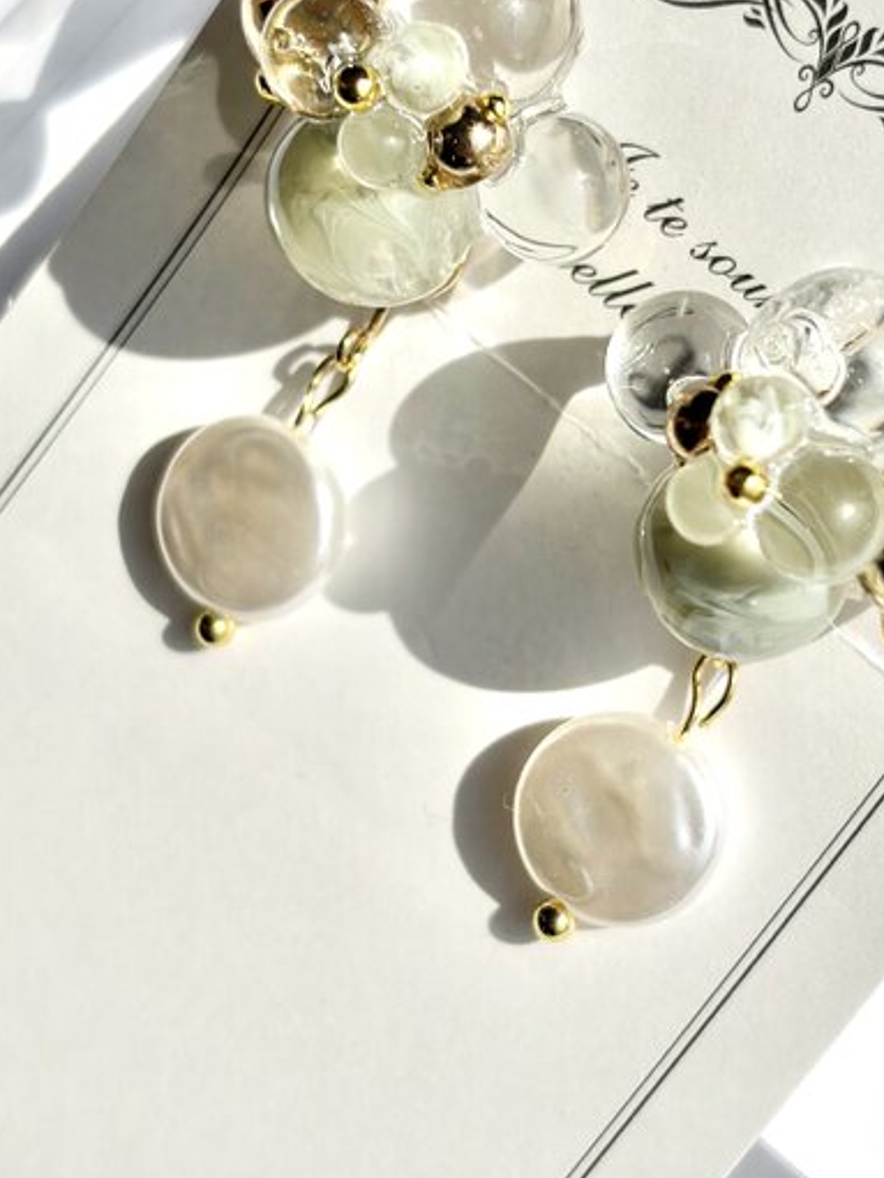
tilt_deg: -75.6
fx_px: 2960
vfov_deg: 22.5
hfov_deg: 16.9
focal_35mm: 87
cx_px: 593
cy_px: 546
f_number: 1.6
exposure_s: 1/4329
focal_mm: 5.96
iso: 40
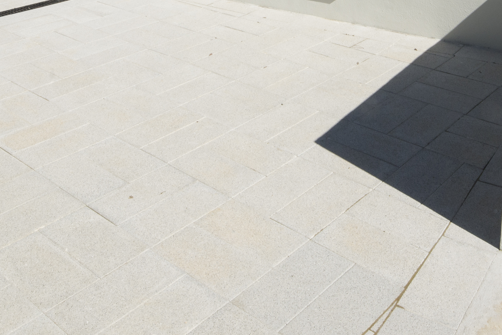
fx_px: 642
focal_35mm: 46
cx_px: 308
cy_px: -76
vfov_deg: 25.9
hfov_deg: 42.5
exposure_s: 1/320
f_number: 22
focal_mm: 15
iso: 280
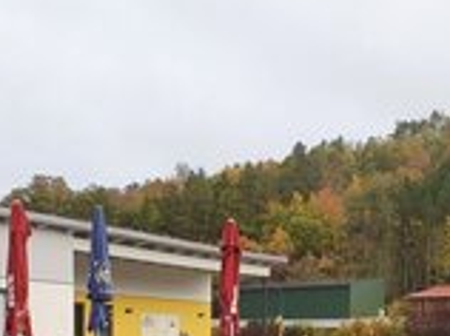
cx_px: 216
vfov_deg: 21.1
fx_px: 857
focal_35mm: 66
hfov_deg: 29.4
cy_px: 367
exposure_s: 1/100
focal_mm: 4.32
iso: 100
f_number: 2.4
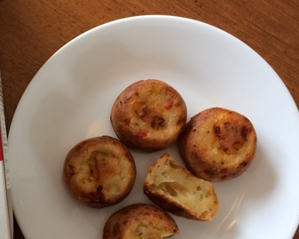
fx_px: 584
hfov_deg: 27.5
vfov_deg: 23.1
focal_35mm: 66
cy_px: 145
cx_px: 21
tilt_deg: -85.1
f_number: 2.2
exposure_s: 1/40
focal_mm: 4.15
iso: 40
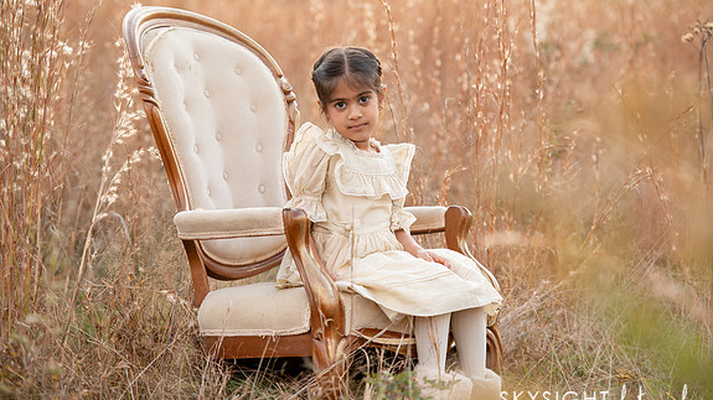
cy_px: 191
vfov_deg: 9.1
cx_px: 359
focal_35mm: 133
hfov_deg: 16.1
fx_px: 2514
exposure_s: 1/200
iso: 1000
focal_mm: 125
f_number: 3.2
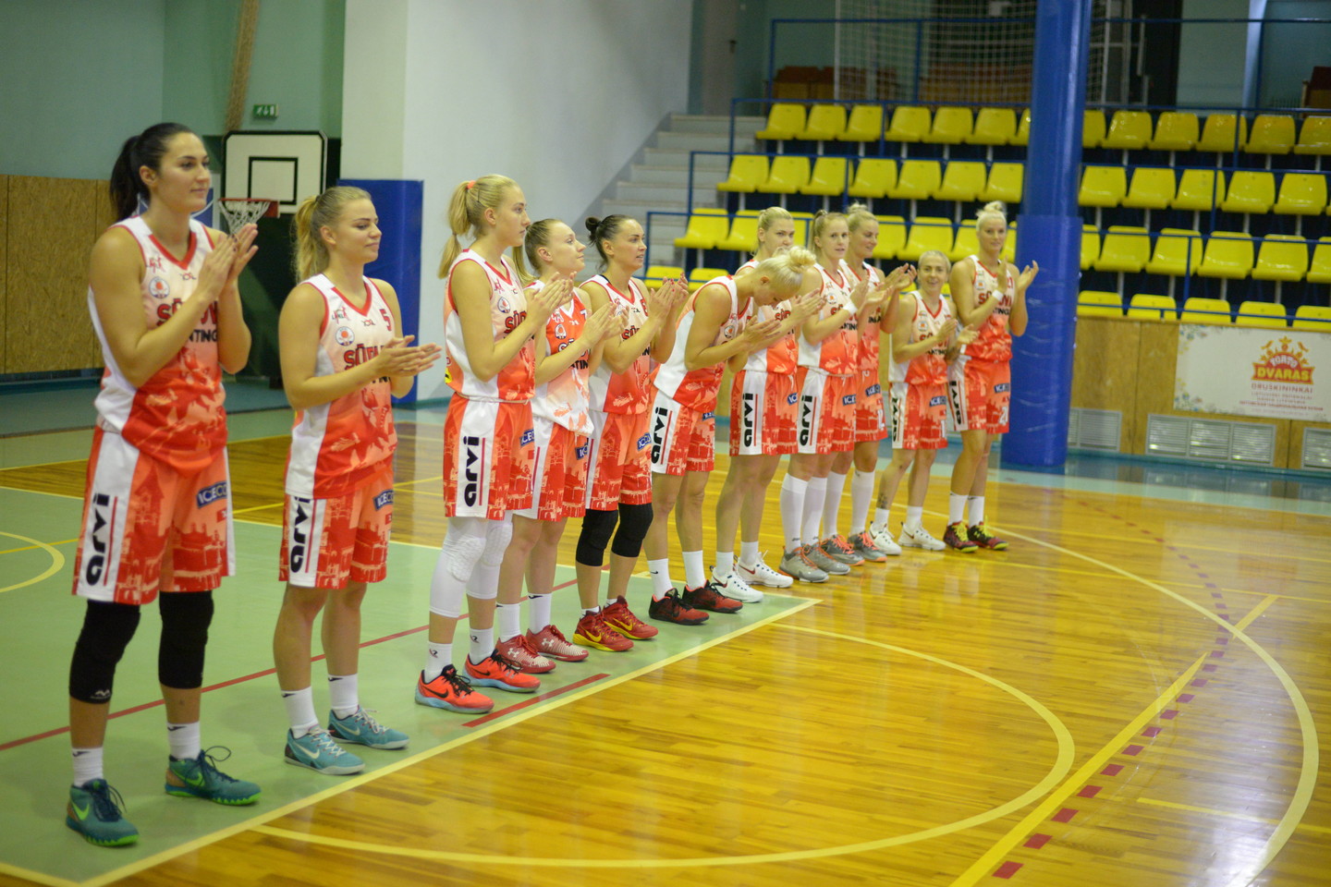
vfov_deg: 27.0
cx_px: 666
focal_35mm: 50
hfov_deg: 39.6
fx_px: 1848
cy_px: 444
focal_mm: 50
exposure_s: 1/800
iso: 4000
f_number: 1.8
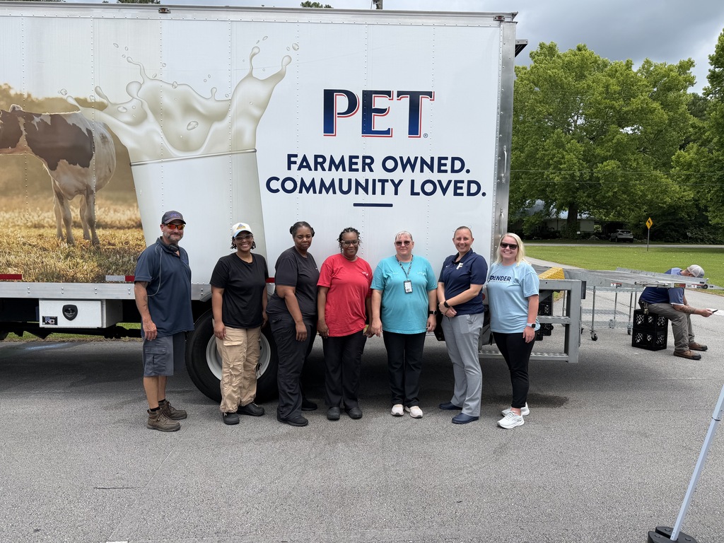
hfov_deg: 71.6
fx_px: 502
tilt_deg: -3.6
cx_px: 362
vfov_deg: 56.8
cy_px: 272
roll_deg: +0.4
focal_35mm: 24
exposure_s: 1/5319
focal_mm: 6.76
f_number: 1.78
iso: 80
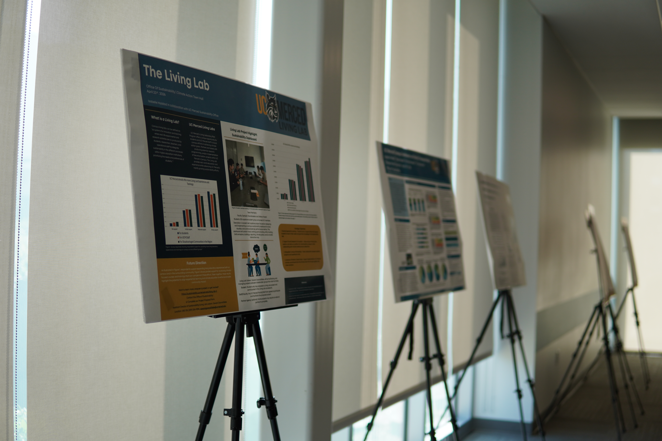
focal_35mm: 45
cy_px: 220
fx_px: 827
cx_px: 331
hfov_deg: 43.6
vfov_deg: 29.9
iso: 100
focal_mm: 30
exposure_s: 1/800
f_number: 1.4
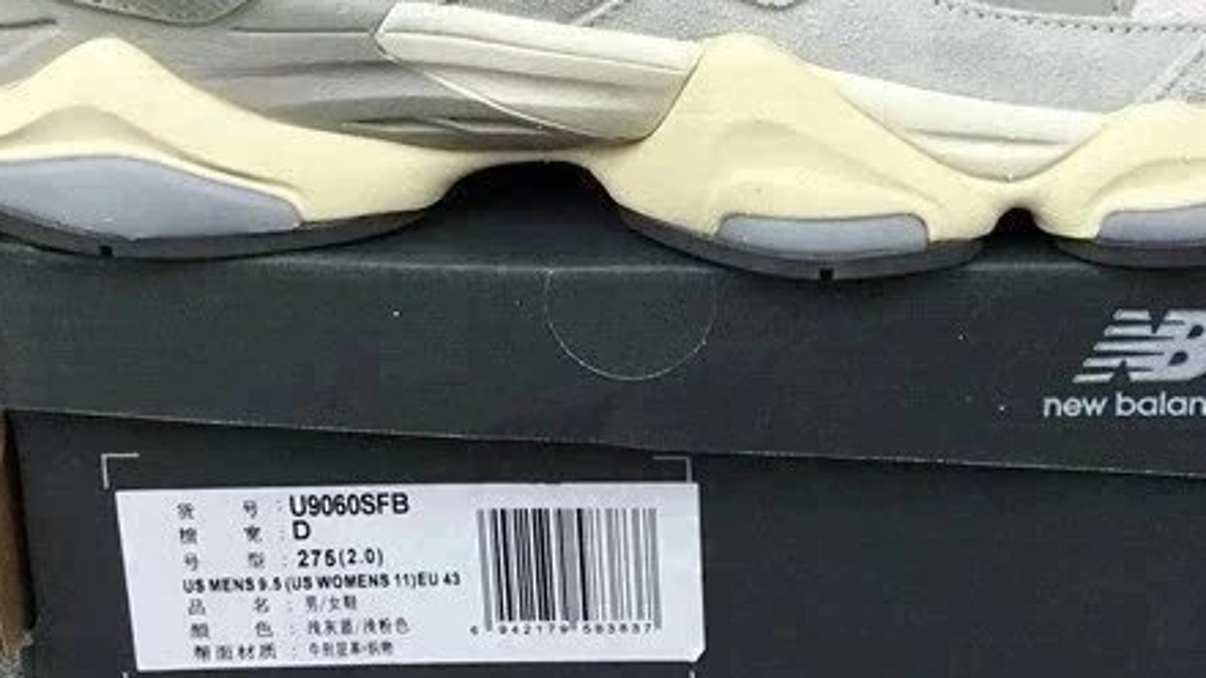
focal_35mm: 69
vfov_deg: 17.4
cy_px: 171
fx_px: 2206
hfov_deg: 30.5
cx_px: 736
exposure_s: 1/197
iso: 25
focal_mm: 3.3
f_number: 2.4
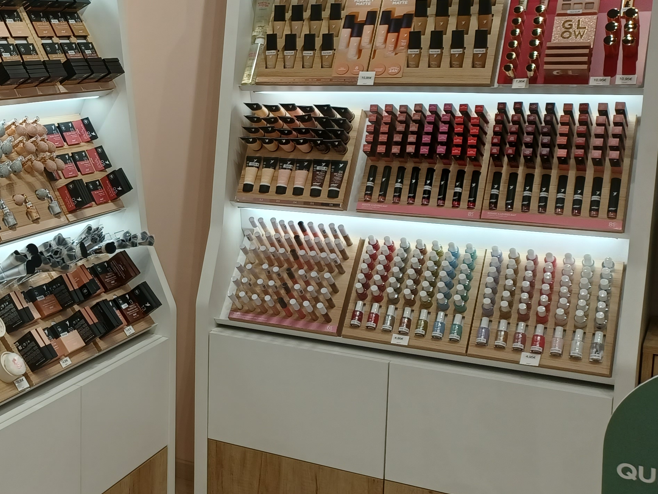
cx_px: 5
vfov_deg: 27.5
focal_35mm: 53
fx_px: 1007
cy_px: 206
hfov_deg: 33.2
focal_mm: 4.6
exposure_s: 1/50
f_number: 1.8
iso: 40
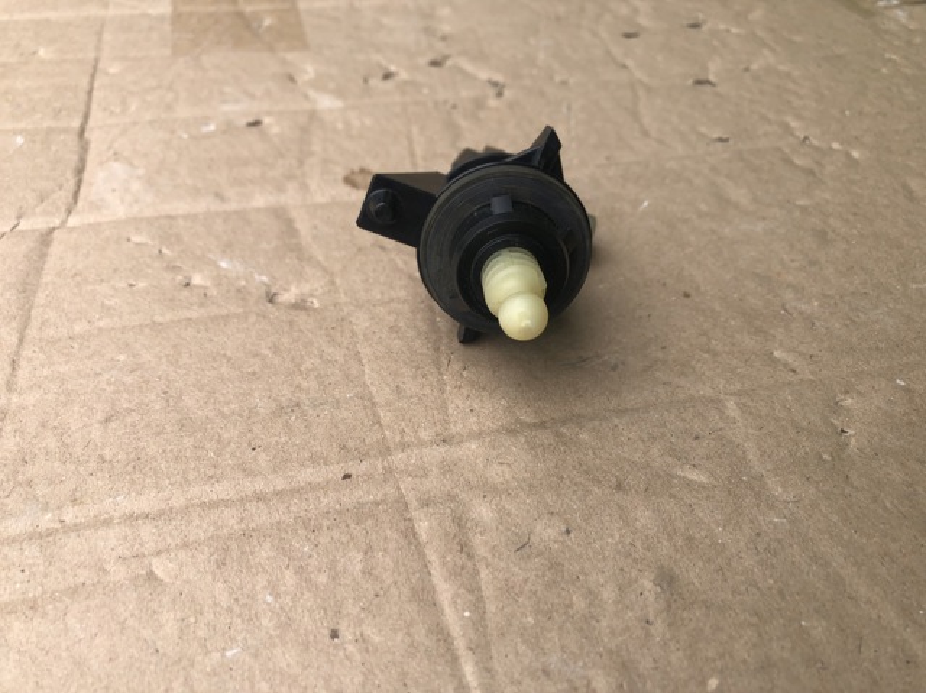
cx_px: 463
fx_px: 748
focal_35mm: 28
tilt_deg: -47.9
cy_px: 346
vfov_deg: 49.7
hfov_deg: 63.5
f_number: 1.8
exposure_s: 1/552
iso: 20
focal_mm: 3.99
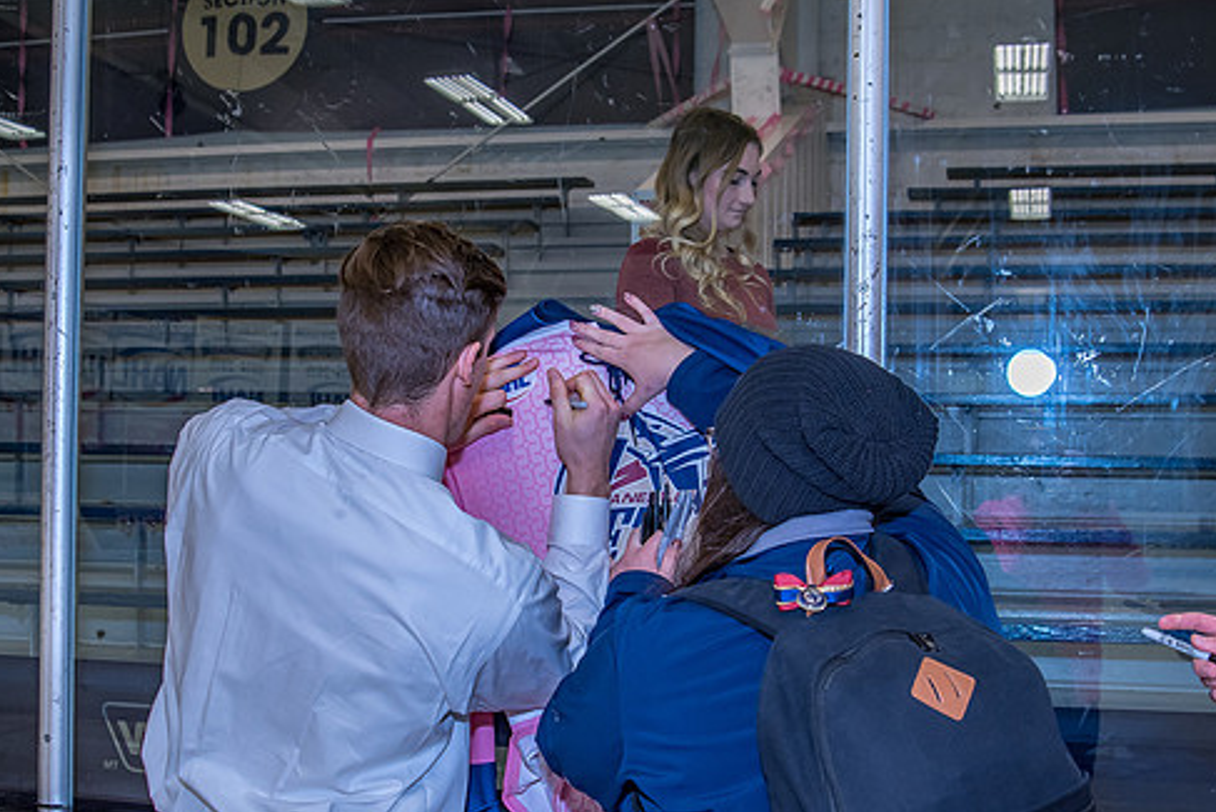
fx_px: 1689
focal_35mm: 50
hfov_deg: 39.6
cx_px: 572
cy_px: 456
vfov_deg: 27.0
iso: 800
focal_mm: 28
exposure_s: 1/250
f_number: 5
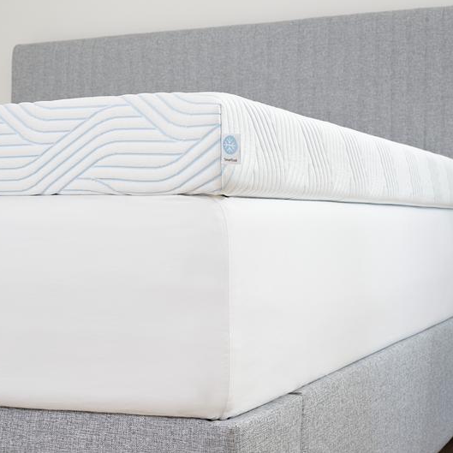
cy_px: 226
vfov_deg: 27.3
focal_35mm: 63
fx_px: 933
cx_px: 221
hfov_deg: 27.3
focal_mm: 49
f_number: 16
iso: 200
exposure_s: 1/4
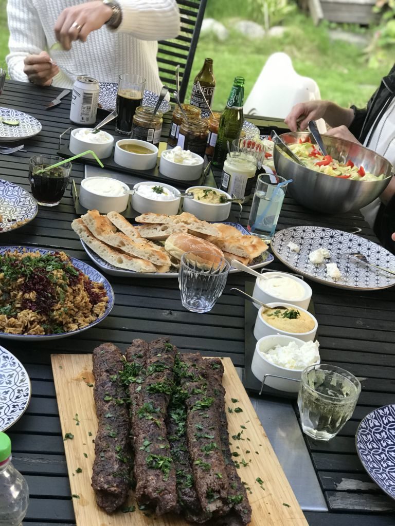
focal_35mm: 57
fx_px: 867
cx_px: 198
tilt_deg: -26.3
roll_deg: -11.1
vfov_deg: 33.8
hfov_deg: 25.7
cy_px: 263
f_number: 2.8
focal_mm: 6.6
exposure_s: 1/50
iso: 40
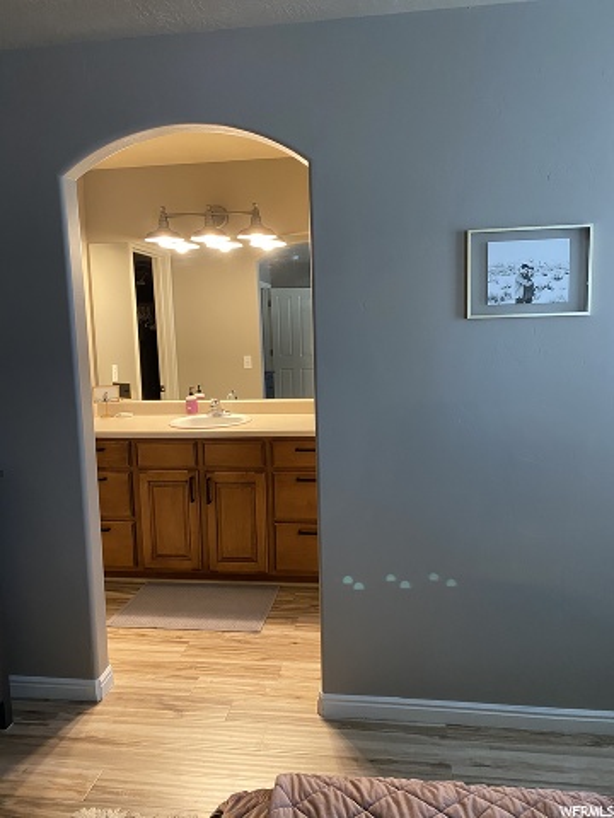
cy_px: 409
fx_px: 615
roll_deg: +2.3
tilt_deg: -7.4
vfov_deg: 67.3
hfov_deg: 53.1
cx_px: 307
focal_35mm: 26
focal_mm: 4.25
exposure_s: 1/60
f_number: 1.8
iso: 250
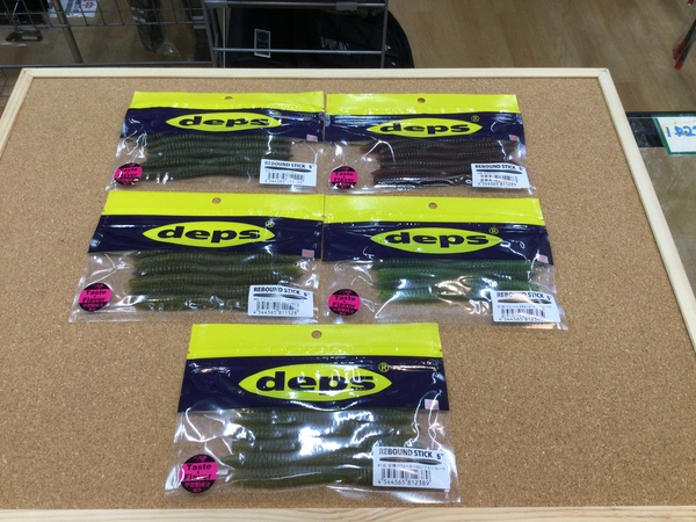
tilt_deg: -56.2
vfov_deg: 45.4
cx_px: 348
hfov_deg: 58.4
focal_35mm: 31
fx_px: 623
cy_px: 261
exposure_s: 1/40
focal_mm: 3.3
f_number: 2.4
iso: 32
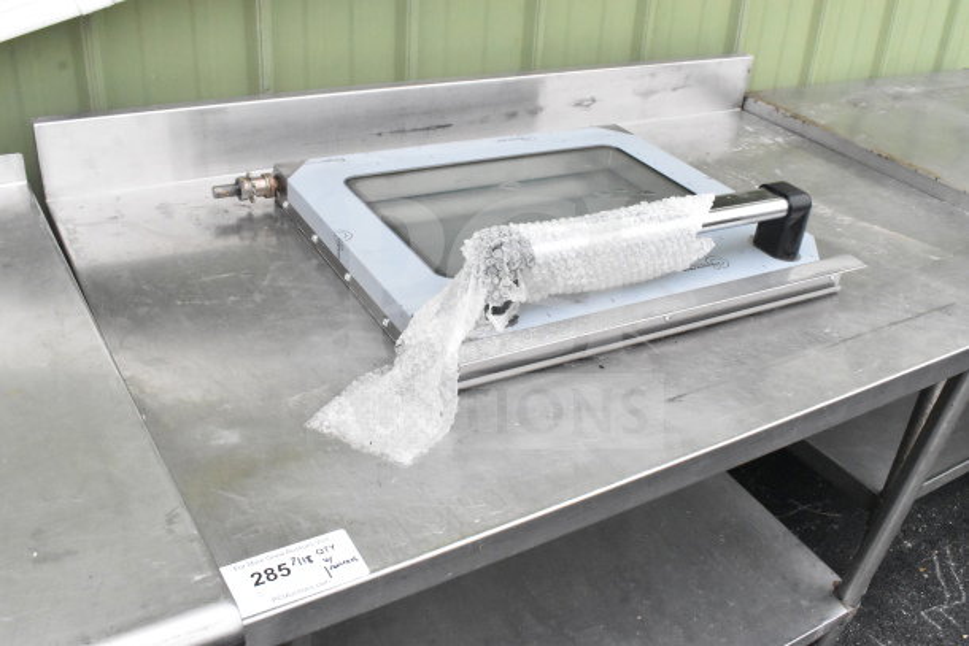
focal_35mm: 34
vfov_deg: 38.4
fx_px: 929
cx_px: 484
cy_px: 323
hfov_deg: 55.1
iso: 6400
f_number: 14
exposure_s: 1/800
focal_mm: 23
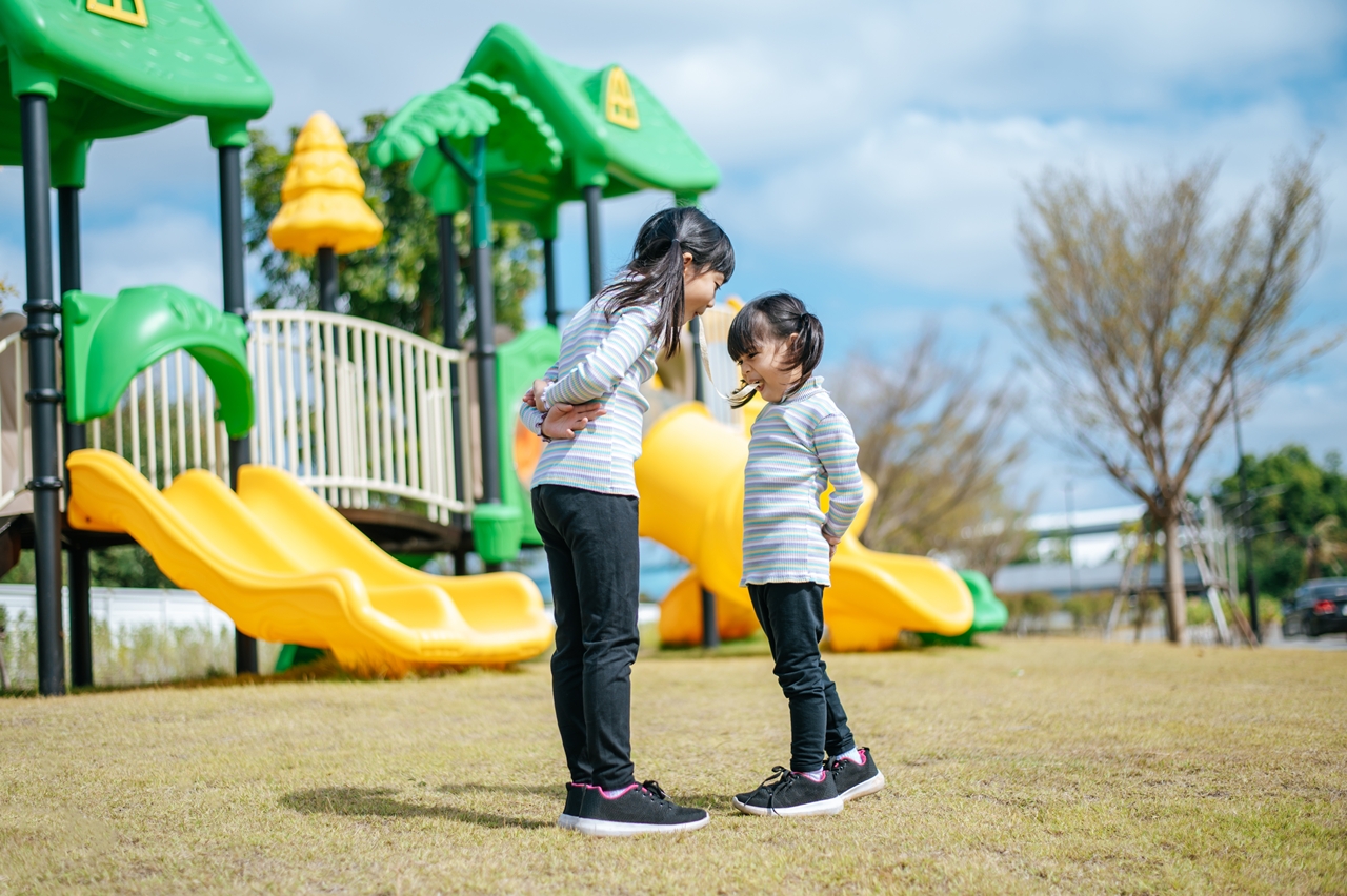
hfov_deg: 39.6
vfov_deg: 27.0
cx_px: 674
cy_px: 448
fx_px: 1870
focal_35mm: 50
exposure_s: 1/4000
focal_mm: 50
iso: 100
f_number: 1.8
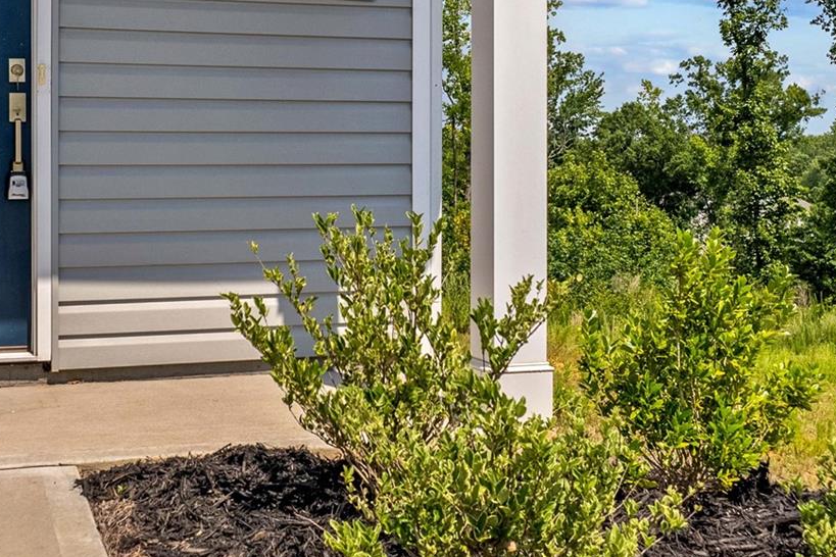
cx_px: 360
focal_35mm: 55
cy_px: 140
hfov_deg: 36.2
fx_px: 1277
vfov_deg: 24.4
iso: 130
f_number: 2.8
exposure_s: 1/2000
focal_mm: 8.38
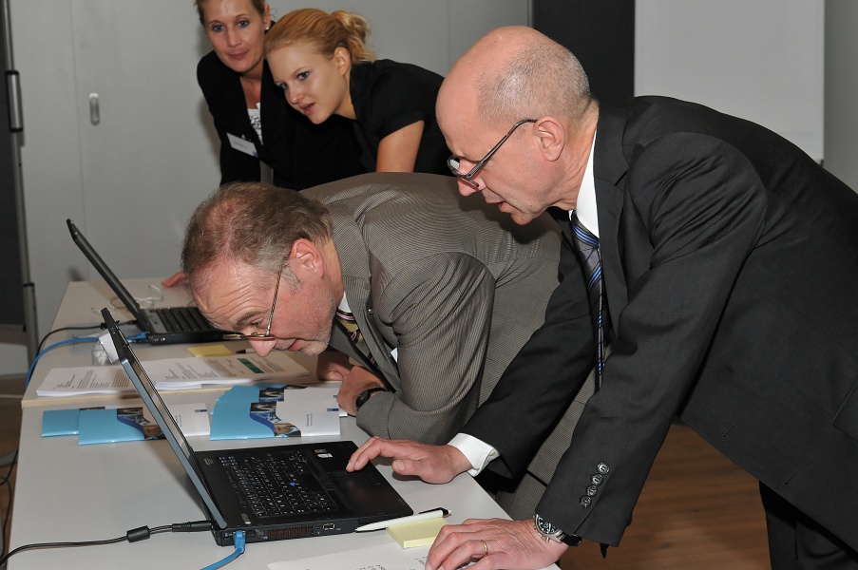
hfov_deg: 35.1
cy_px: 285
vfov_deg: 23.7
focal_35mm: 57
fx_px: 1357
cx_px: 429
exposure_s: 1/60
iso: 400
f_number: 5.6
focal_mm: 38
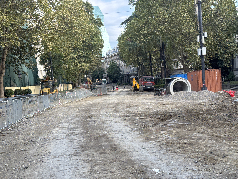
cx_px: 119
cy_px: 90
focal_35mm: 48
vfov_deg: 30.3
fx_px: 330
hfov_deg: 39.7
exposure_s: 1/685
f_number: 1.78
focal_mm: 6.76
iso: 64
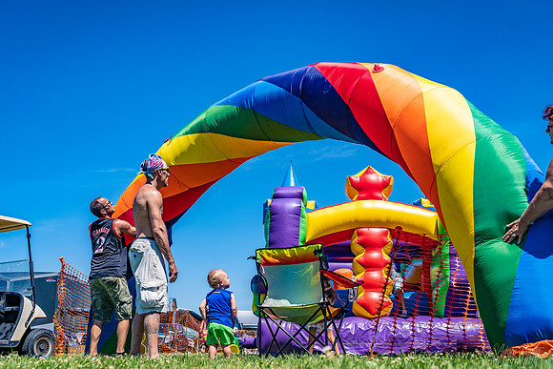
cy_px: 184
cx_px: 276
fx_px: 630
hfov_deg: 47.4
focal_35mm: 41
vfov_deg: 32.6
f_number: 5
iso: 100
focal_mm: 41
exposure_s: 1/1000
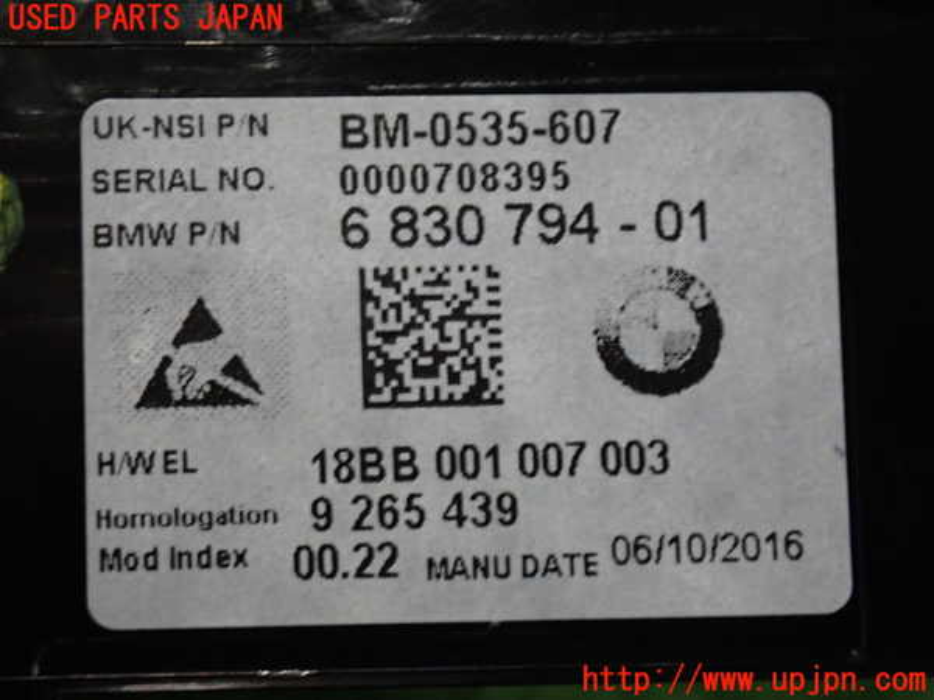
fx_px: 2698
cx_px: 467
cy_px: 350
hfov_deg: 19.6
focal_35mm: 100
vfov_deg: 14.8
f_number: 4.9
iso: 800
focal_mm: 18
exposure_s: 1/25
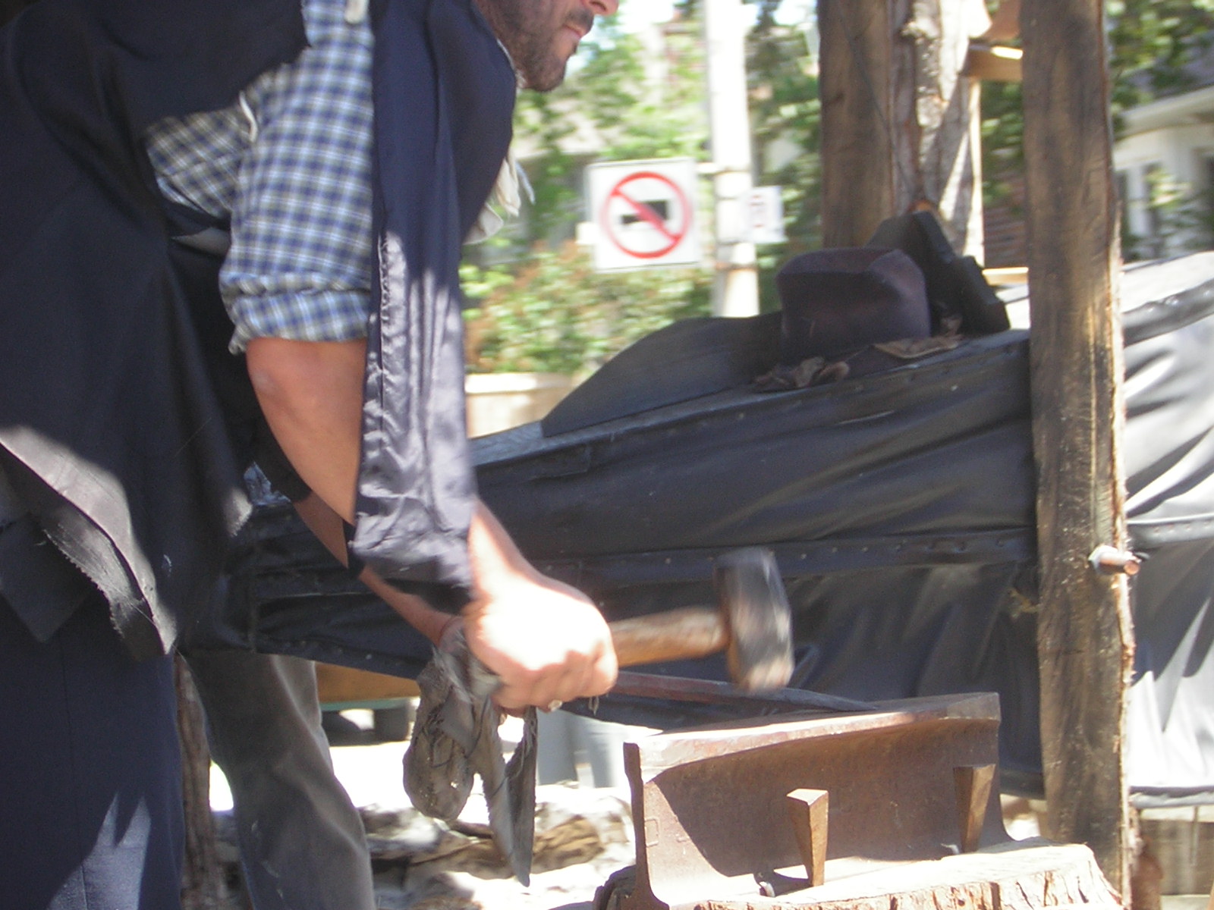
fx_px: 3788
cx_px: 607
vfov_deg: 13.7
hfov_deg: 18.2
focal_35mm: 108
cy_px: 455
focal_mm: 14.1
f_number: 4.7
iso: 50
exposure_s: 1/53.9
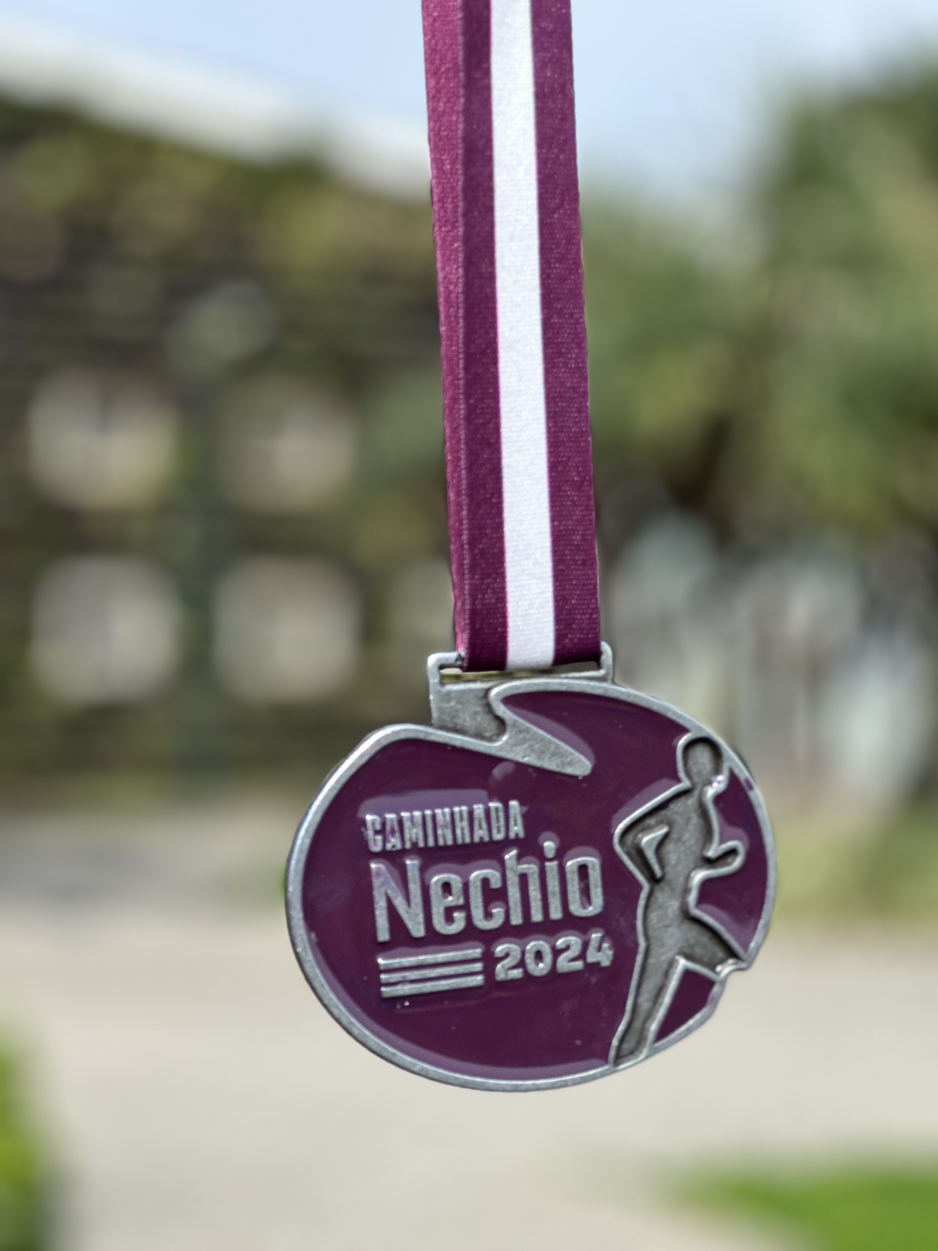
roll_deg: +0.5
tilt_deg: +2.1
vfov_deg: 25.3
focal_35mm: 77
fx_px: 2782
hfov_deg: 19.1
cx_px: 469
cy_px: 626
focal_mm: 9
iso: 32
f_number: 2.8
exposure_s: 1/552
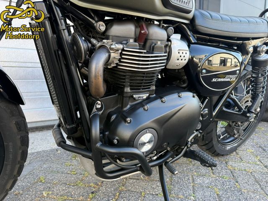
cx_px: 134
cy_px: 100
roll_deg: -1.0
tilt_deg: -6.7
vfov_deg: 56.8
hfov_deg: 71.6
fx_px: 186
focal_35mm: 24
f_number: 1.78
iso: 100
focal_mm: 6.76
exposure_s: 1/232
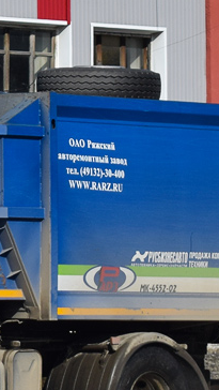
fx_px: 2671
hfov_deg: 4.7
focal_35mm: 259
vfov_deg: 8.3
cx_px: -151
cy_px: 139
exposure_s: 1/1000
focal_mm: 50
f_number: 5.6
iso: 100
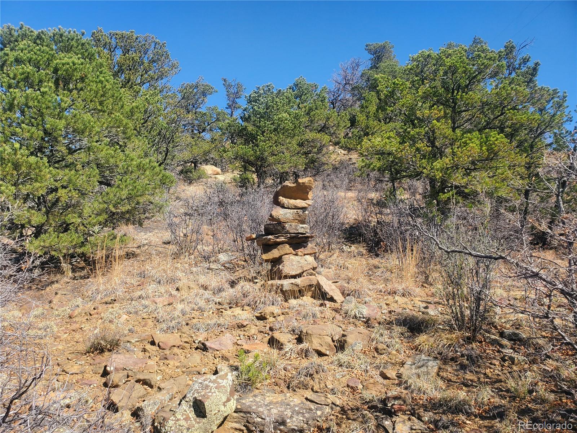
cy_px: 216
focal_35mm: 26
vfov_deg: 53.1
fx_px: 433
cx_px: 288
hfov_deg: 67.3
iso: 50
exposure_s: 1/947
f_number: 2.4
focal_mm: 4.3
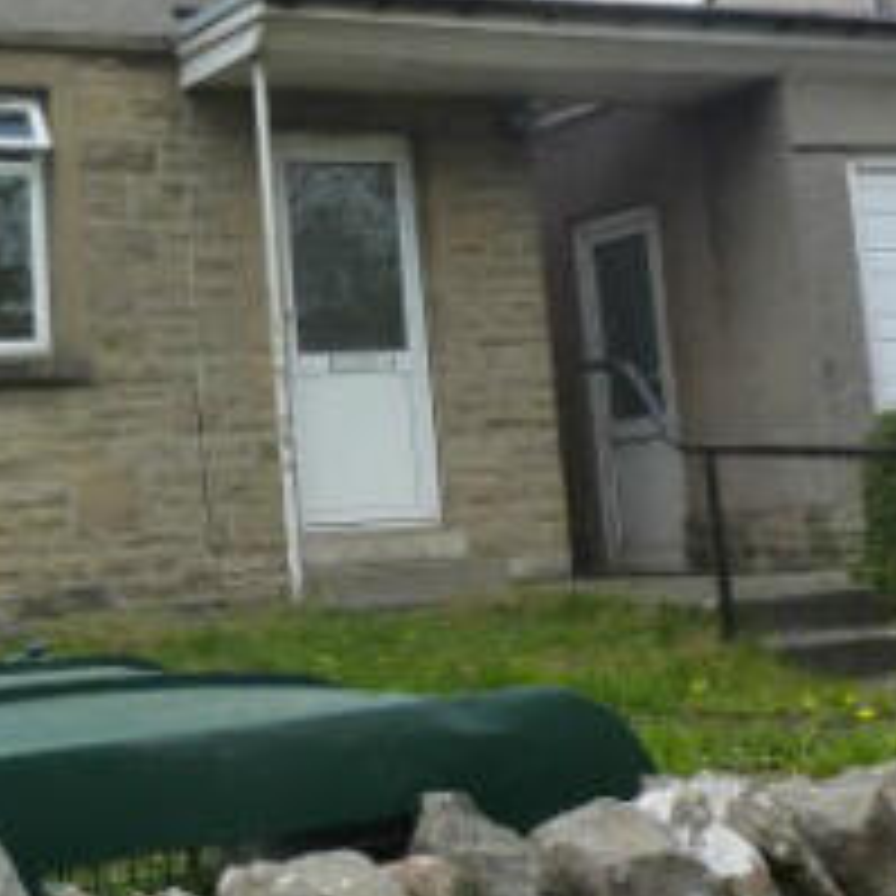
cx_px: 178
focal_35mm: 75
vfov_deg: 22.6
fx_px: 2196
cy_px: 137
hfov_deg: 22.7
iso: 125
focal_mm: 4.7
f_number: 4
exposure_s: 1/320
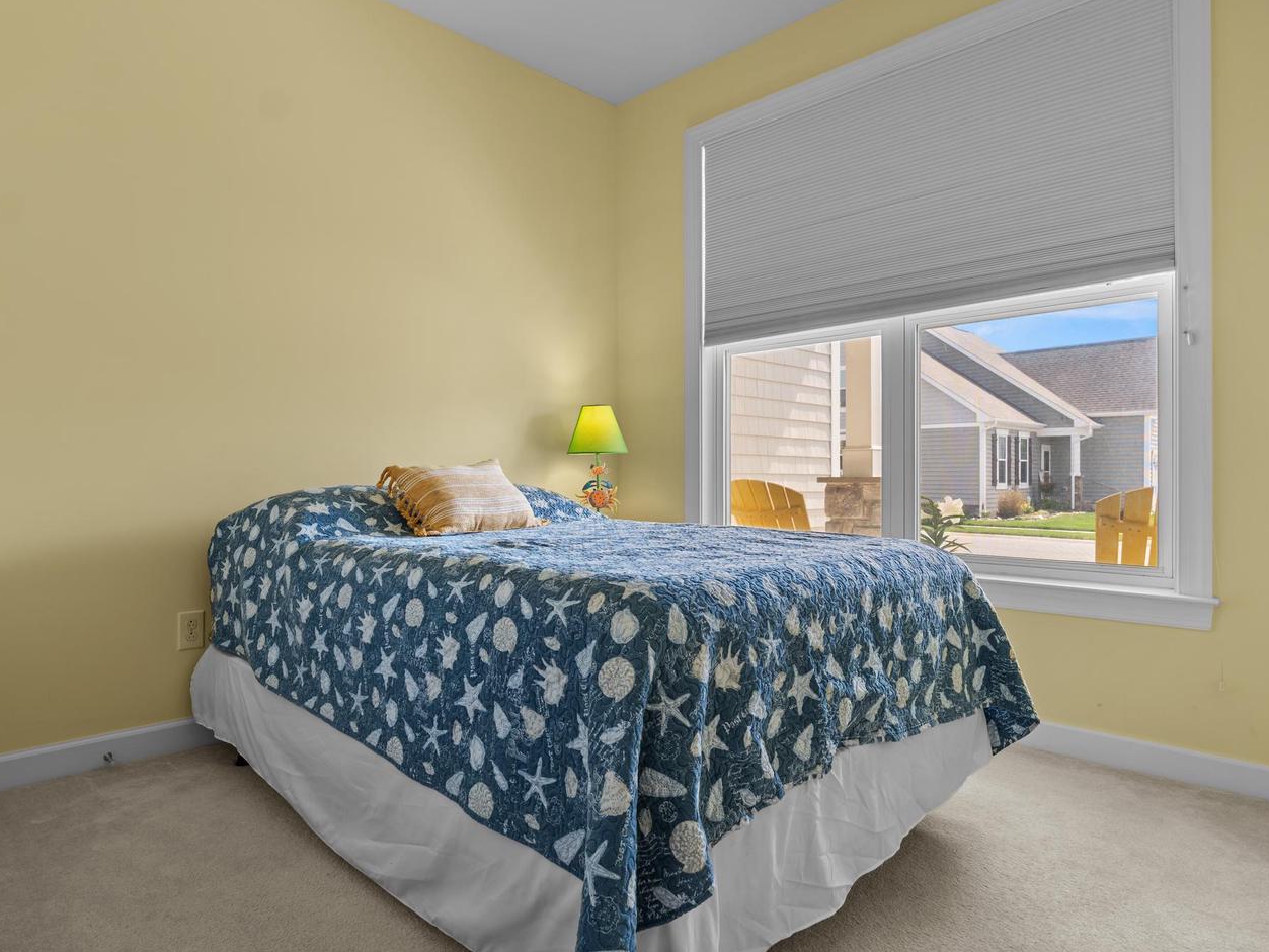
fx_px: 784
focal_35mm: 21
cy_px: 467
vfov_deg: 62.5
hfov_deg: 77.6
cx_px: 552
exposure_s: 1/1.67
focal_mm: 12.9
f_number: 7.1
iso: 200
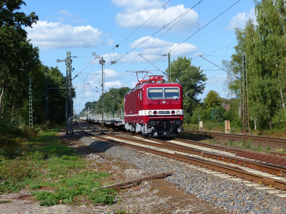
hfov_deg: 30.7
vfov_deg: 23.3
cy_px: 107
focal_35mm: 63
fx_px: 521
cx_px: 143
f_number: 4
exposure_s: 1/1000
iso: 100
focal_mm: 11.4
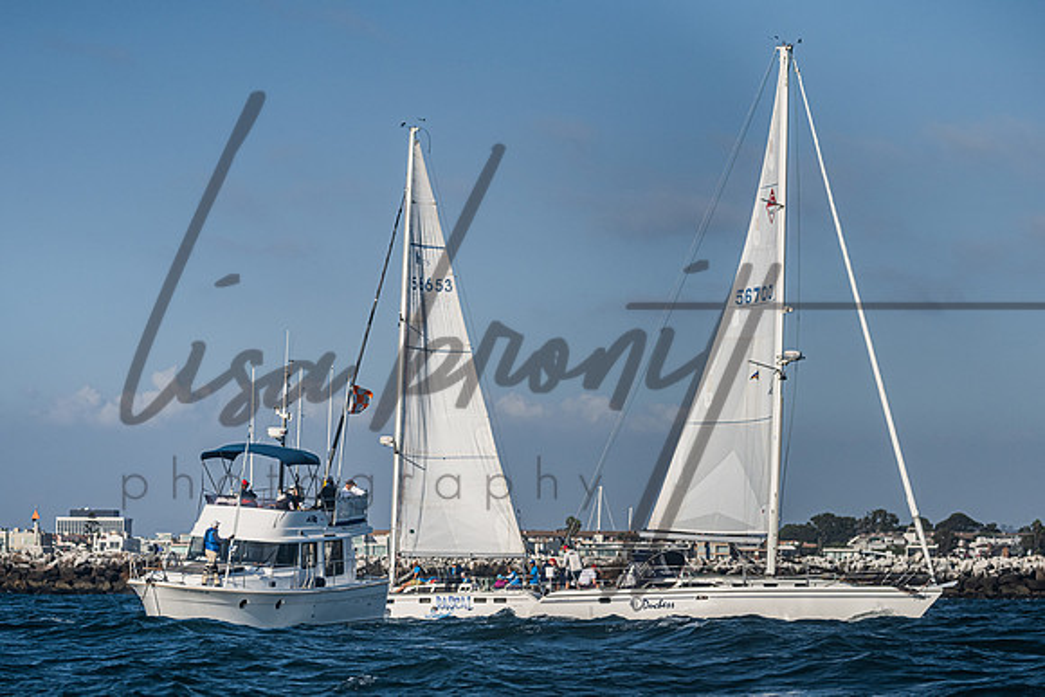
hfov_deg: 12.5
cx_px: 444
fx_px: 4784
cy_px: 432
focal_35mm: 165
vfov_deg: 8.3
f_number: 4.5
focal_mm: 125
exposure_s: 1/5000
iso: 400
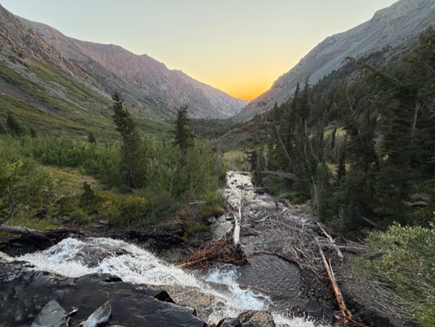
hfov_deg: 94.5
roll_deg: +0.0
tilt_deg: -20.5
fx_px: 201
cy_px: 178
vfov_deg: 77.9
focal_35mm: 16
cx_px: 220
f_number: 2.2
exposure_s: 1/121
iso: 160
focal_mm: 2.22
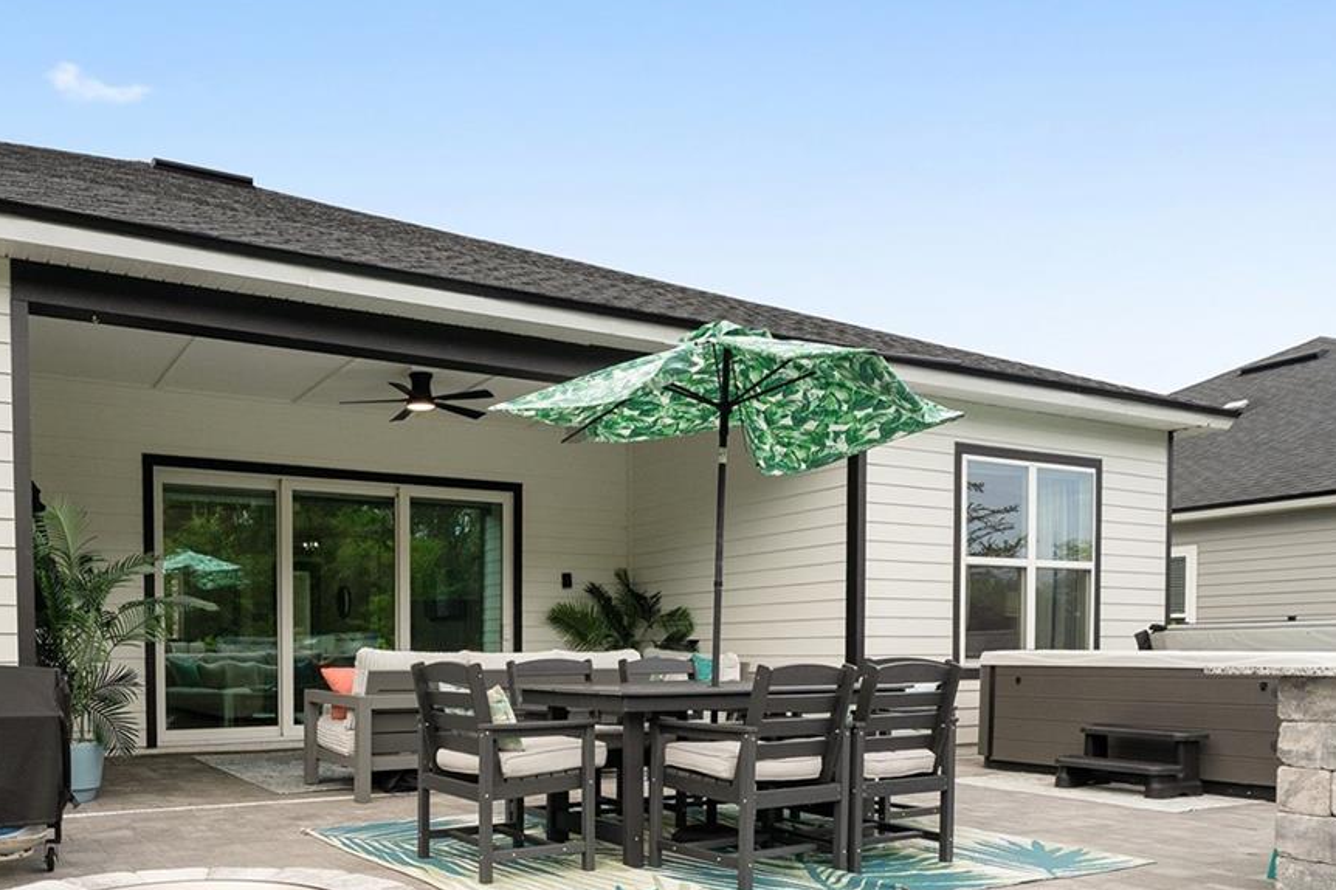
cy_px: 687
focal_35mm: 26
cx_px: 439
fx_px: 964
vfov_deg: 47.3
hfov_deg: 67.4
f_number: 7.1
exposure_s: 1/320
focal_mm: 14
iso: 400
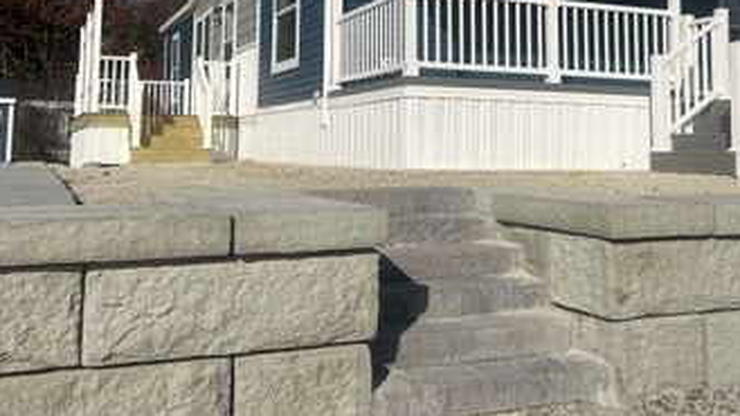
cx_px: 412
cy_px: 69
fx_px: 844
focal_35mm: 43
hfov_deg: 47.3
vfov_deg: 27.0
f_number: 1.5
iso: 50
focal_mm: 5.7
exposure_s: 1/14286
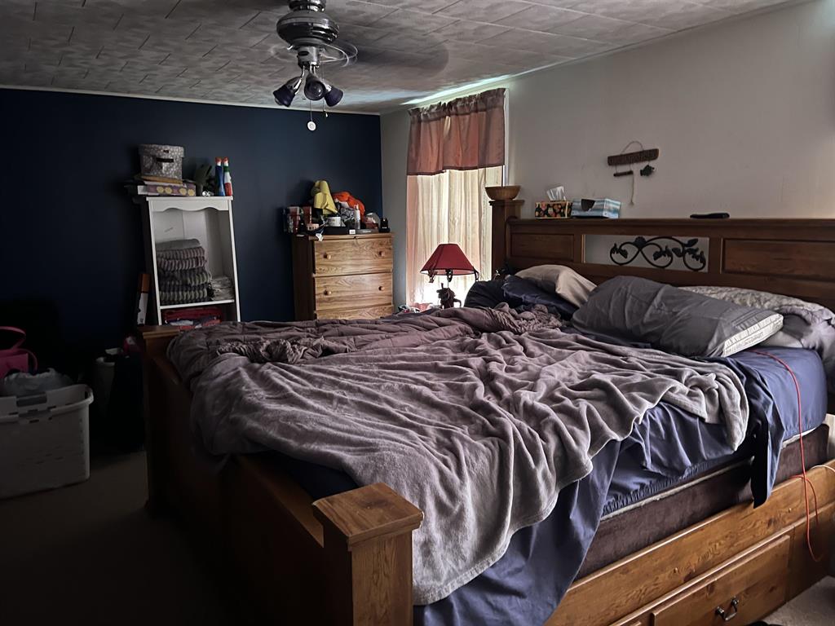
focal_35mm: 26
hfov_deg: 67.3
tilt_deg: -9.9
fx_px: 627
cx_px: 418
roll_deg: +2.0
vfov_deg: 53.1
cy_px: 313
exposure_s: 1/9
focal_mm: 5.7
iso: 800
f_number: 1.5
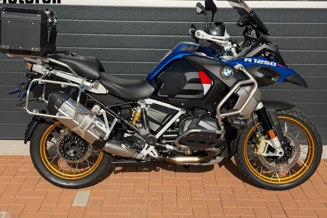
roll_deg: -0.5
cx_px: 161
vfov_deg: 26.5
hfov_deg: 38.9
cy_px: 94
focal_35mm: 51
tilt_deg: -14.8
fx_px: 463
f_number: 1.78
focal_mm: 6.76
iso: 80
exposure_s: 1/5208
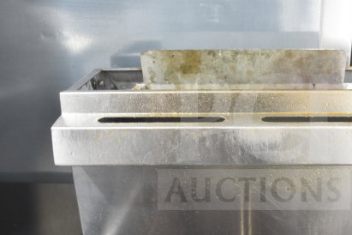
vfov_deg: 28.7
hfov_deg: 41.2
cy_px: 142
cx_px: 254
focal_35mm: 47
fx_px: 457
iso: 900
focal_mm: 21
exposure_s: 1/30
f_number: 3.8
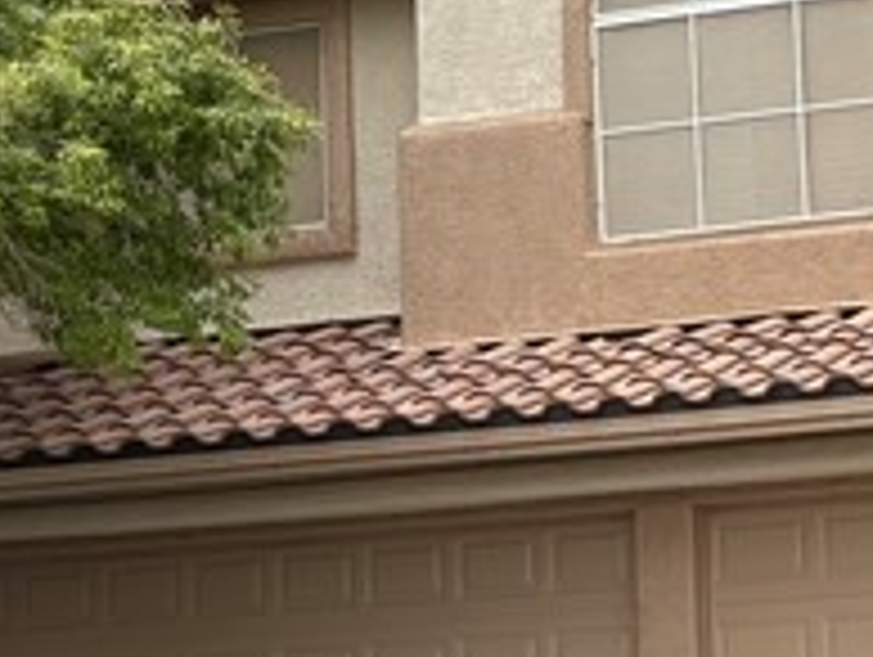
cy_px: 328
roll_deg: +3.1
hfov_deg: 14.0
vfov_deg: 10.8
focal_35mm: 137
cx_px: 1040
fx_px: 3459
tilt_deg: +7.0
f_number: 1.6
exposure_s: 1/3623
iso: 50
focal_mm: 5.96
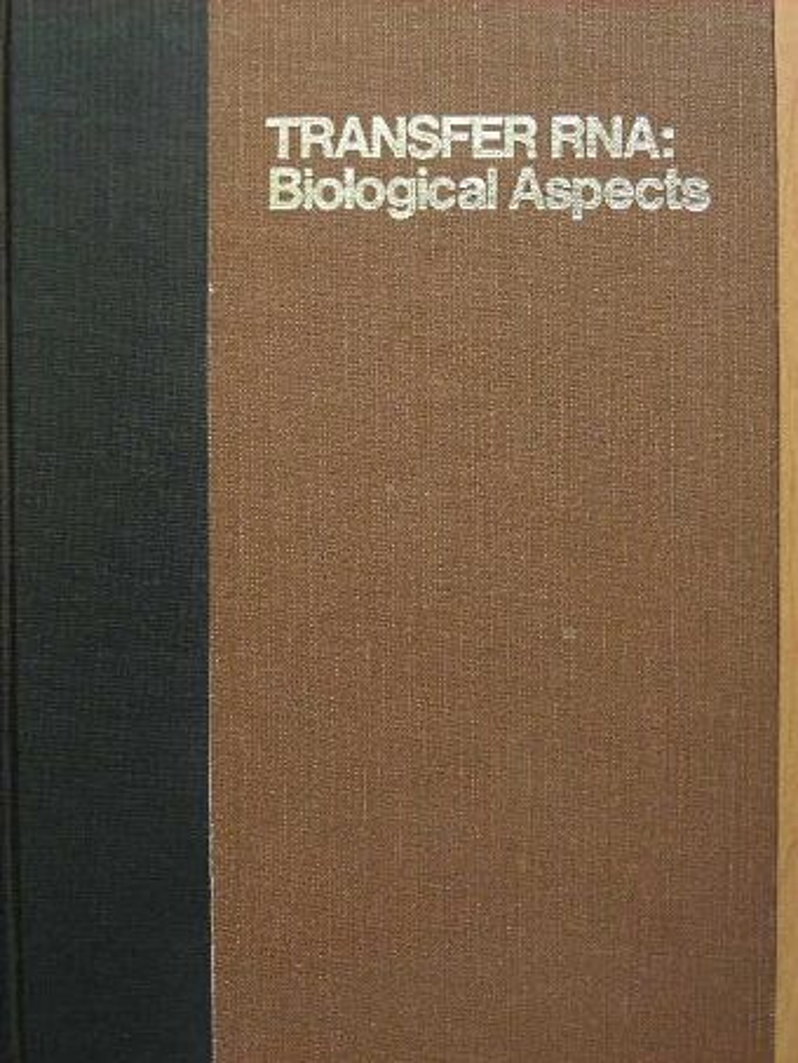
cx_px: 399
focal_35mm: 70
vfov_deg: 27.8
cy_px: 532
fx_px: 2151
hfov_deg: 21.0
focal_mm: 11.7
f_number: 3.5
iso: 159
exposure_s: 1/30
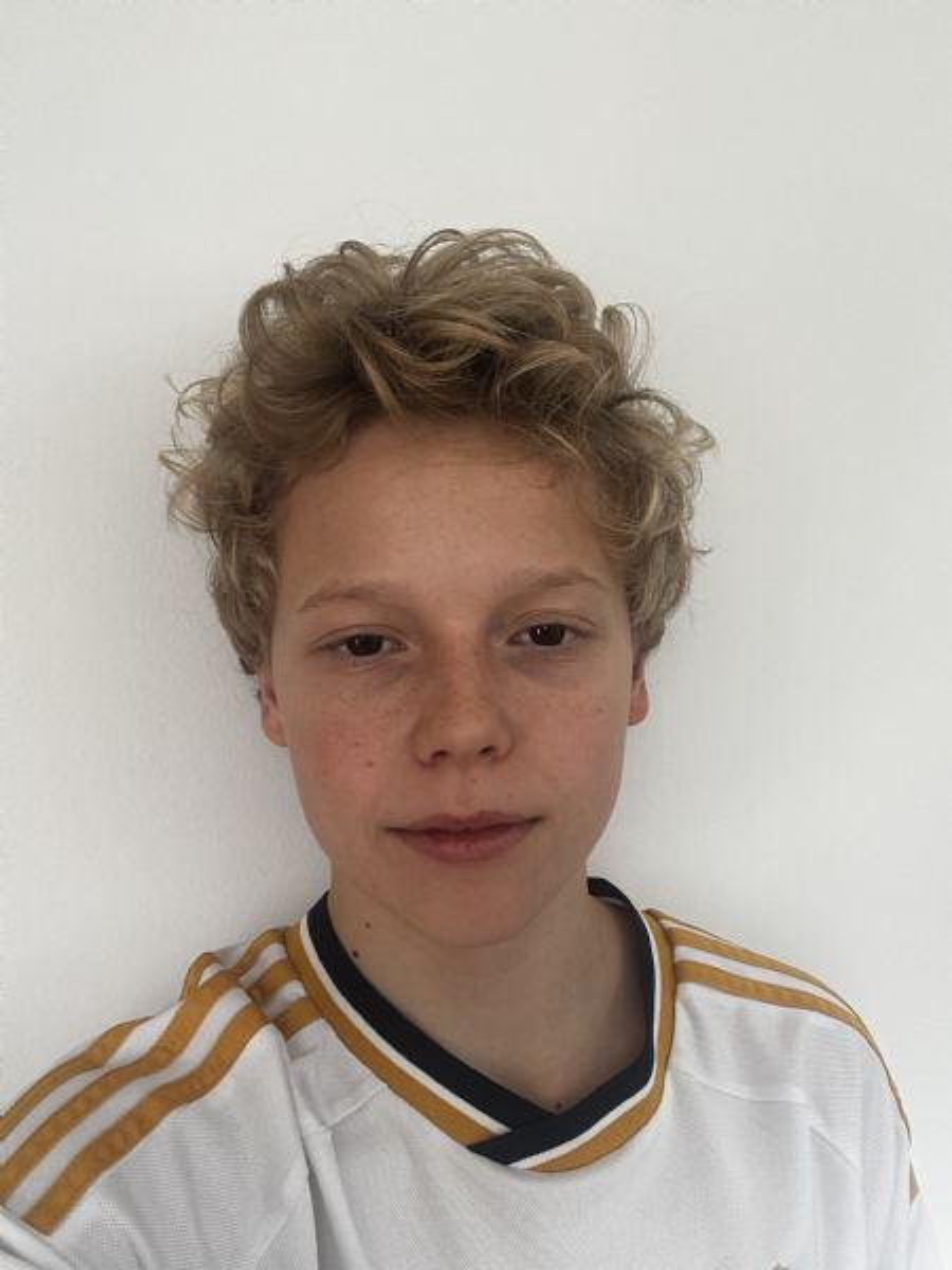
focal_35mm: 30
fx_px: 1100
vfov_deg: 60.0
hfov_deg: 46.8
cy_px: 635
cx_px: 476
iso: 40
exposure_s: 1/121
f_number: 1.9
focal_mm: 2.69
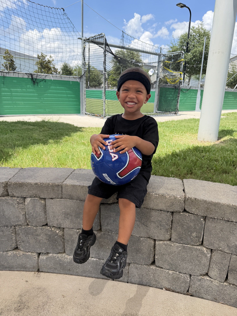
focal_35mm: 24
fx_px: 219
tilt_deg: -15.8
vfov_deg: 71.6
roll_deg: -2.1
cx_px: 118
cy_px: 158
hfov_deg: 56.8
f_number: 1.78
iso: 100
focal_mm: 6.76
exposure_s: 1/2907
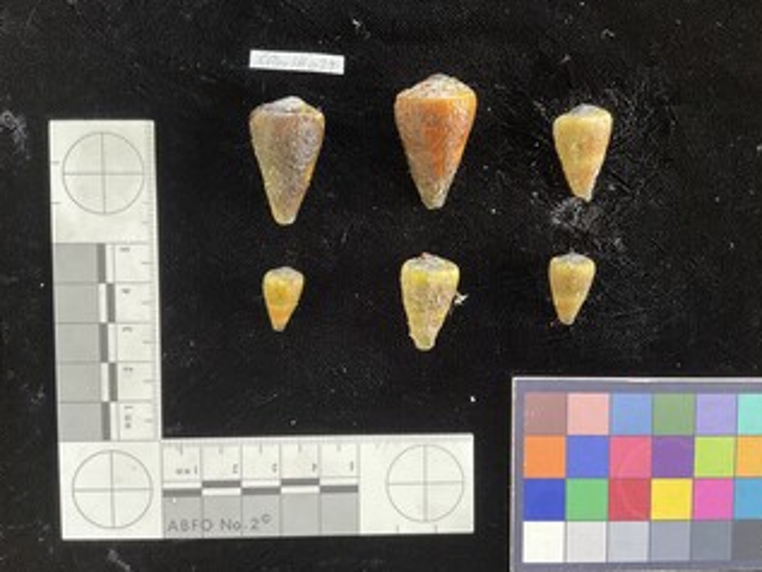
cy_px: 299
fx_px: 705
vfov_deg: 44.2
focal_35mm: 32
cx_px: 409
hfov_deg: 56.7
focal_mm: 3
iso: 125
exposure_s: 1/50
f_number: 1.8
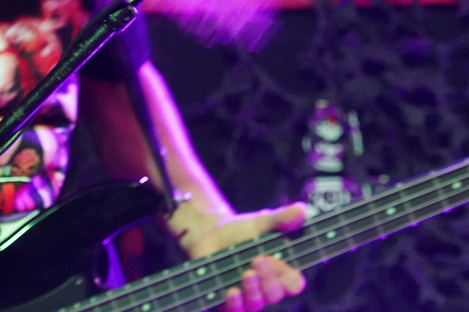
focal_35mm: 225
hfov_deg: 9.1
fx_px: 2931
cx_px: 129
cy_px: 83
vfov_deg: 6.1
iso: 12800
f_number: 4
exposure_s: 1/25
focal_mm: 82
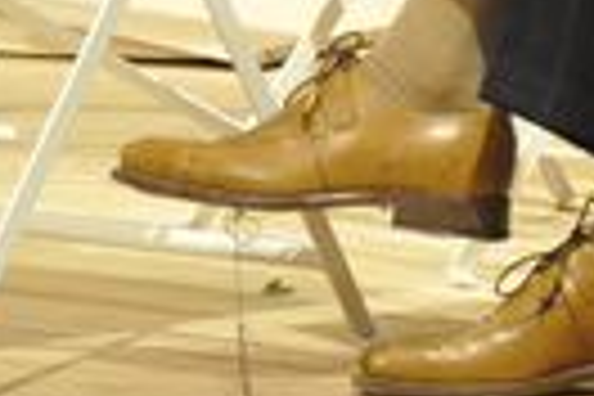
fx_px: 7787
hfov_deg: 4.4
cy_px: -641
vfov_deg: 2.9
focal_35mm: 472
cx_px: 405
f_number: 5
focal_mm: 52
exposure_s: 1/60
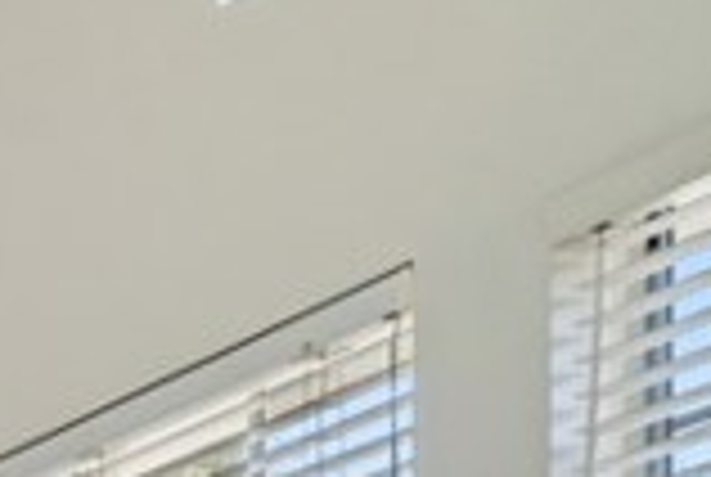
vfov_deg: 11.4
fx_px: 1919
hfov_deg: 10.9
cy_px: 1204
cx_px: -1526
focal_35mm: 97
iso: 800
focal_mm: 15
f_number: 8
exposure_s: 1/160
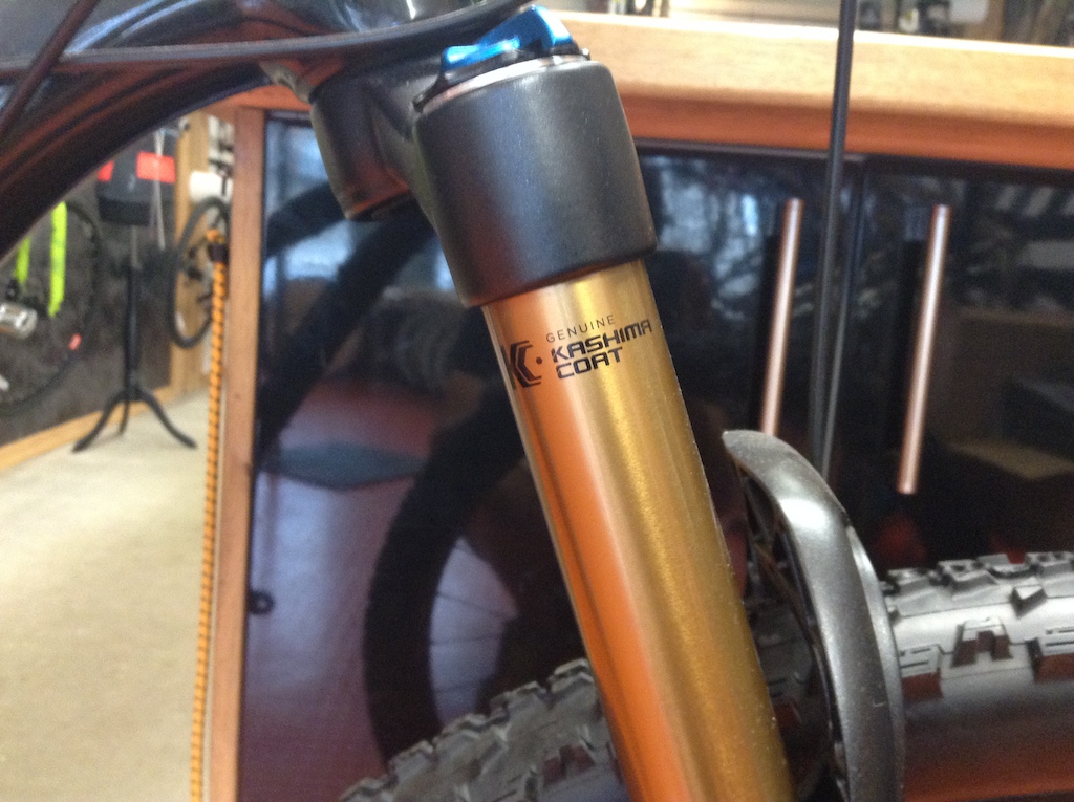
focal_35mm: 33
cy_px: 401
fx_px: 1022
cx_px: 537
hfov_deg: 55.4
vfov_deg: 42.8
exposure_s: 1/17
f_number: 2.4
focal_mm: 3.3
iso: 250
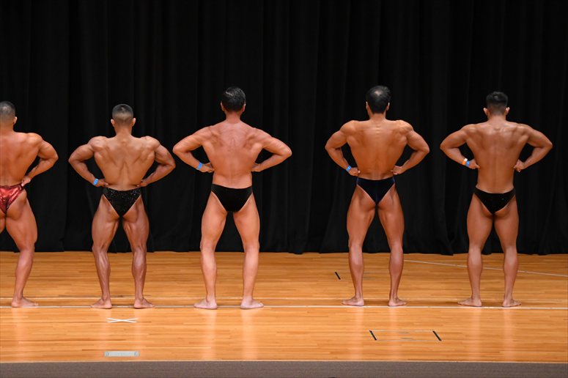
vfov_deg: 7.9
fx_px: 2744
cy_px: 189
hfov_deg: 11.8
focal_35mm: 174
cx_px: 284
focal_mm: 116
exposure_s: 1/400
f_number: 5.6
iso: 3200
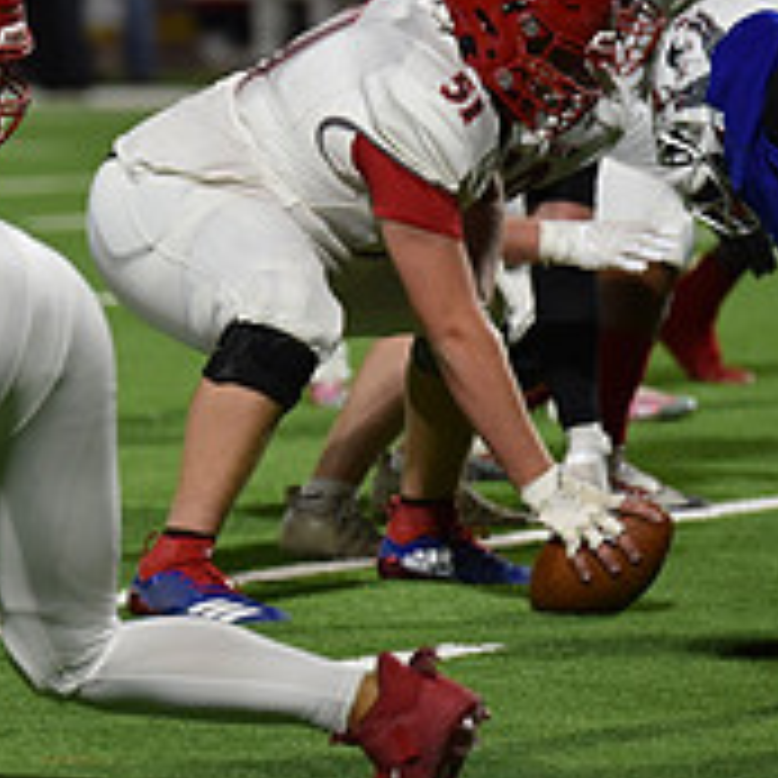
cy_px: 133
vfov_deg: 3.2
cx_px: -130
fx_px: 14112
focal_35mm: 555
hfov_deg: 3.2
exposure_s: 1/500
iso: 1400
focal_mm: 195
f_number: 2.8
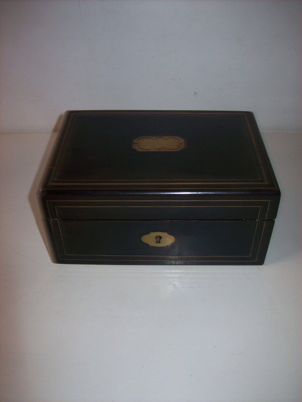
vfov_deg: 51.4
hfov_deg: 39.6
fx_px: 419
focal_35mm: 36
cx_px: 151
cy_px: 201
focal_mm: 6
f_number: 2.7
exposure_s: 1/64
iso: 80
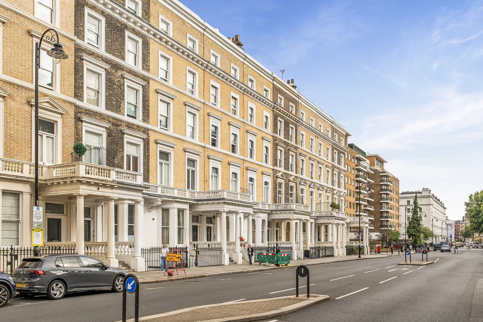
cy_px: 161
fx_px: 402
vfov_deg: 43.6
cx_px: 242
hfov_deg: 61.9
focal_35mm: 30
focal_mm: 20
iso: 400
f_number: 8
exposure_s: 1/500
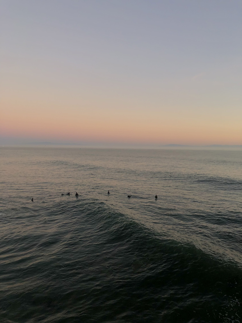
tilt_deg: -2.1
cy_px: 162
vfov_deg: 63.4
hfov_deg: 49.7
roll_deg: -0.5
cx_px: 121
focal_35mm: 28
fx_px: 261
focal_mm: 4
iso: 25
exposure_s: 1/120
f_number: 1.8
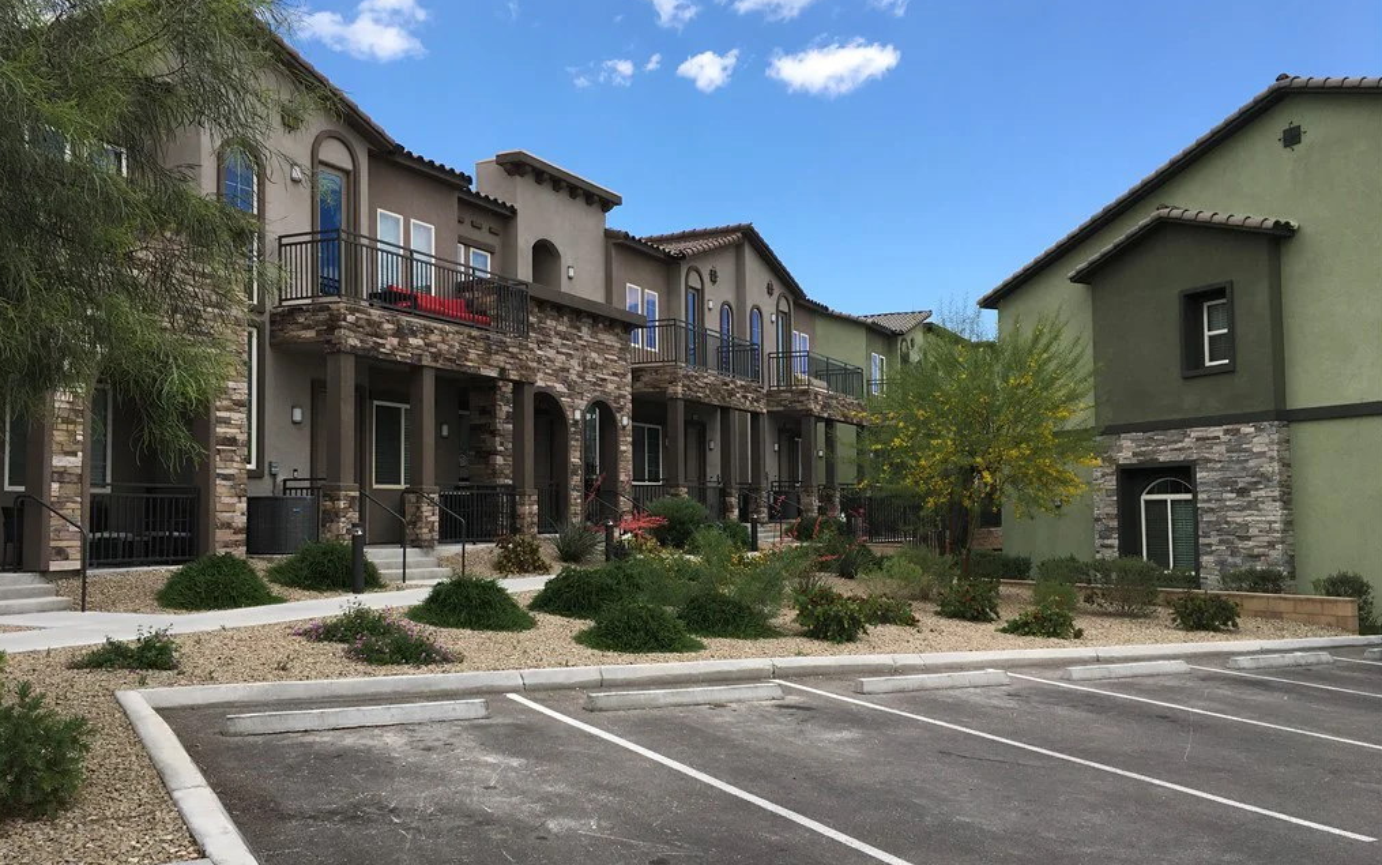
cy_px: 452
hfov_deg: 61.2
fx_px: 1168
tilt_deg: +3.6
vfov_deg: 40.6
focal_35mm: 31
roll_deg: +0.6
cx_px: 688
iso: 25
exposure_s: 1/1131
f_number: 2.2
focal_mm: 4.15
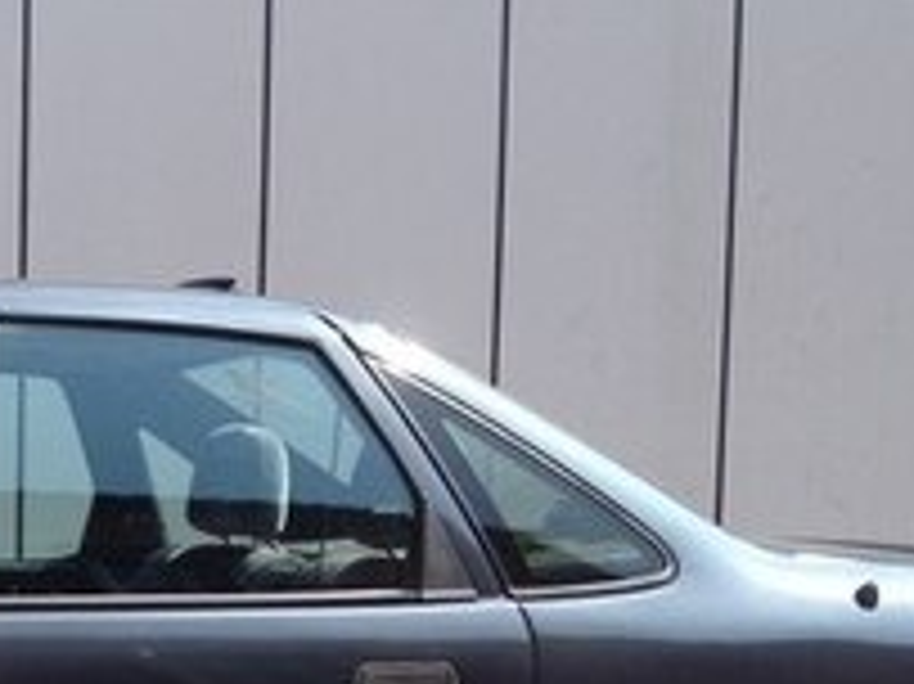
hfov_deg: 16.1
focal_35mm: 114
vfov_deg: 12.6
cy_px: 871
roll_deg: +1.4
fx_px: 3008
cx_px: -374
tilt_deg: -12.6
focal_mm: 4.28
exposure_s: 1/708
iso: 50
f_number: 2.4
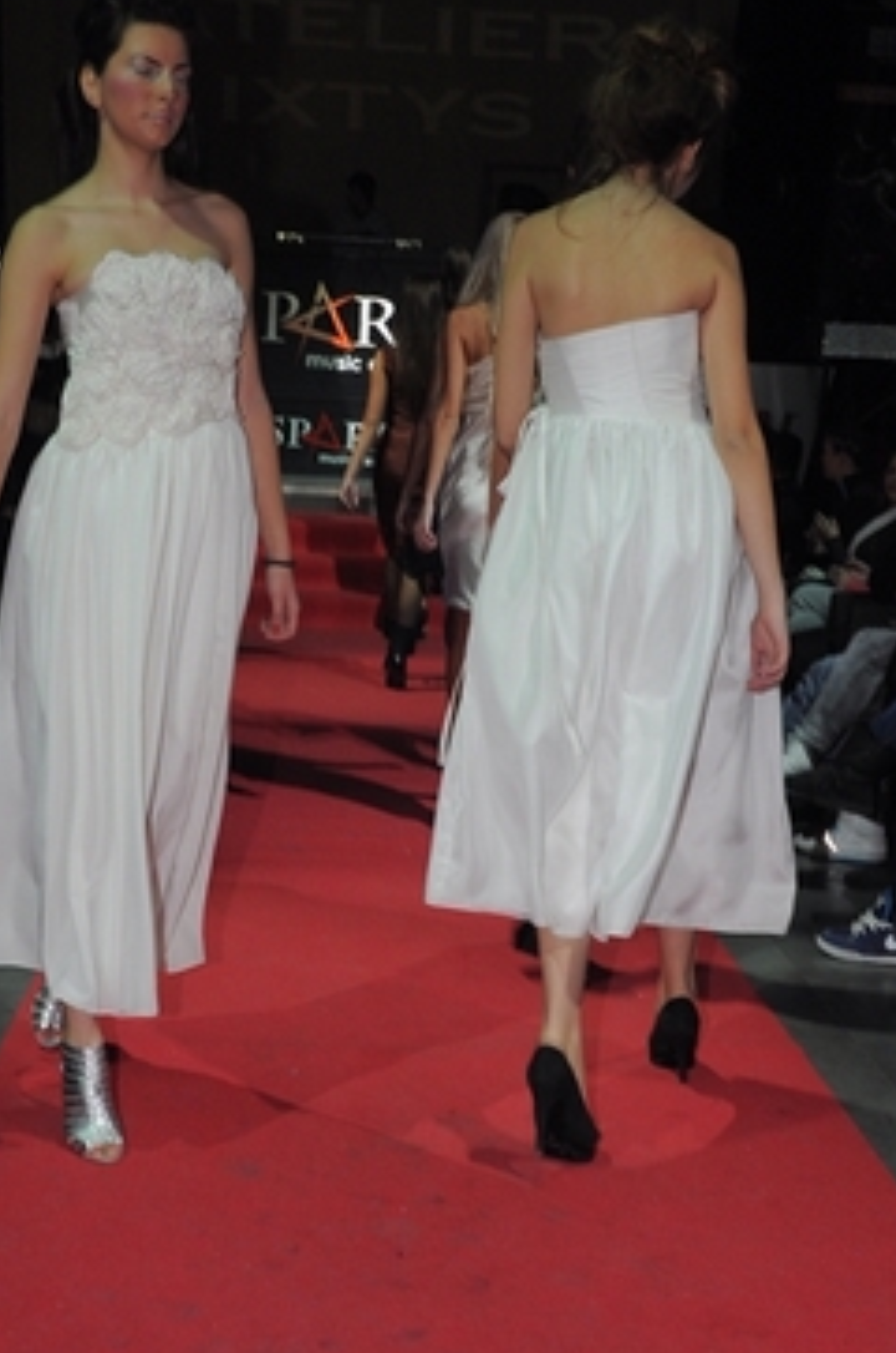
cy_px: 710
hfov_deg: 24.1
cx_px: 394
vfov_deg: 35.7
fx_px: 2099
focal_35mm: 56
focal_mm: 26
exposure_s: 1/60
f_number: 7.1
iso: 500
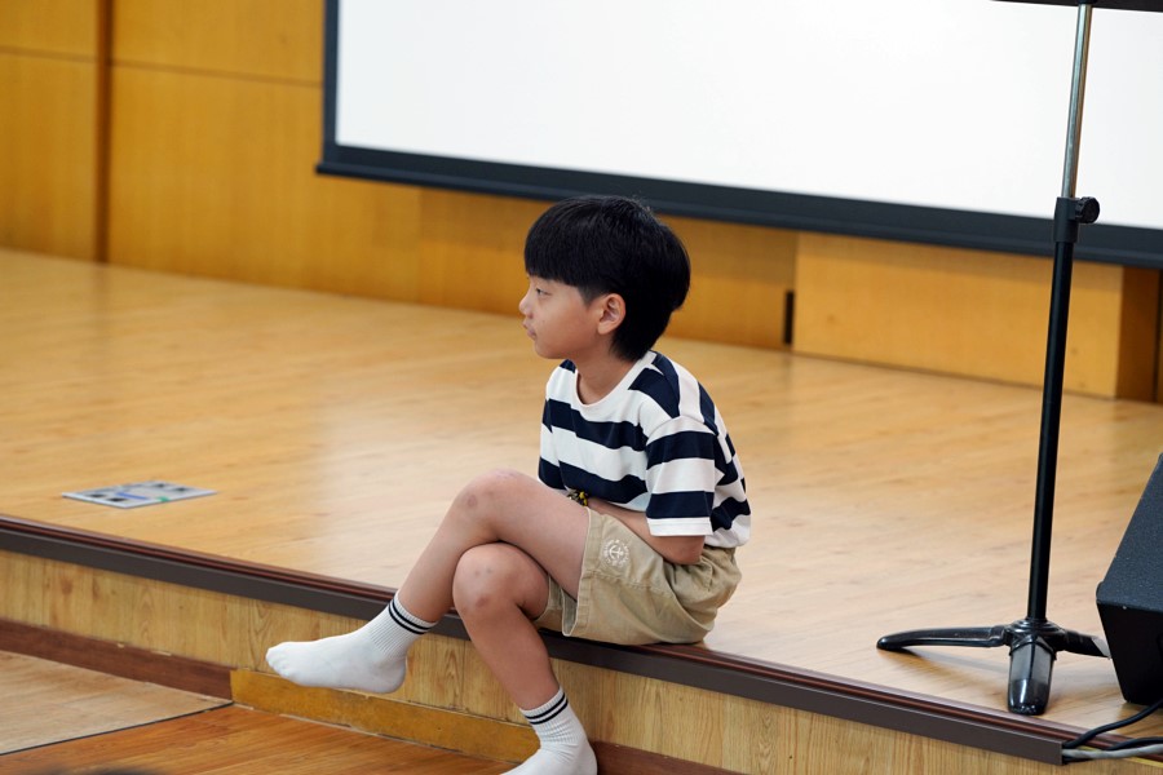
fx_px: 3973
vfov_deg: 11.1
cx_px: 582
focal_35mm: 123
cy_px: 388
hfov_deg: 16.7
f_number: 4
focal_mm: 123
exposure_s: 1/160
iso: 1250
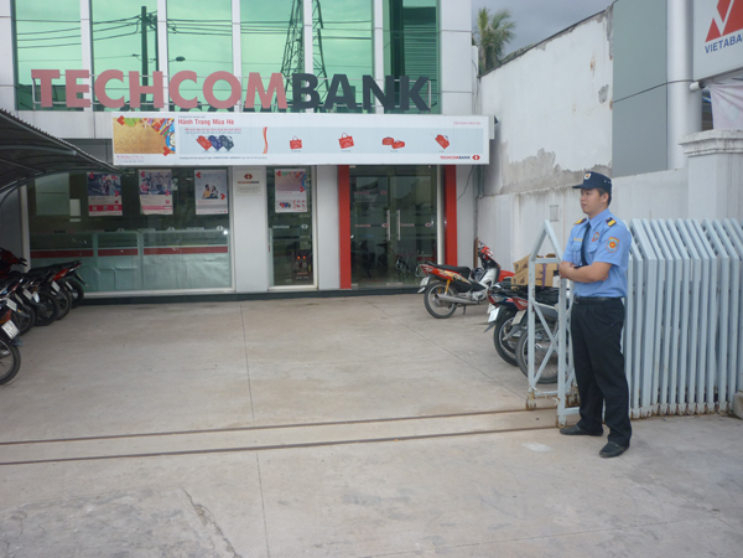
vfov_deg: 42.9
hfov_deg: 55.4
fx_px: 708
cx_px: 372
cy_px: 279
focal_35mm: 33
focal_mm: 5.5
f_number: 2.8
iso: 100
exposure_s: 1/320
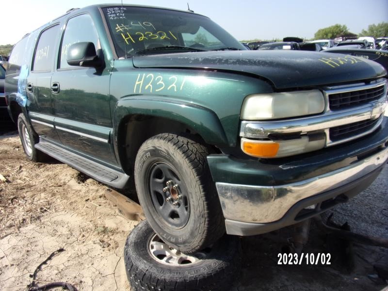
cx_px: 194
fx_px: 269
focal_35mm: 24
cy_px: 146
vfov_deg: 56.8
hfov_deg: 71.6
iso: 80
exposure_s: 1/750
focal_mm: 4.3
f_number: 3.3
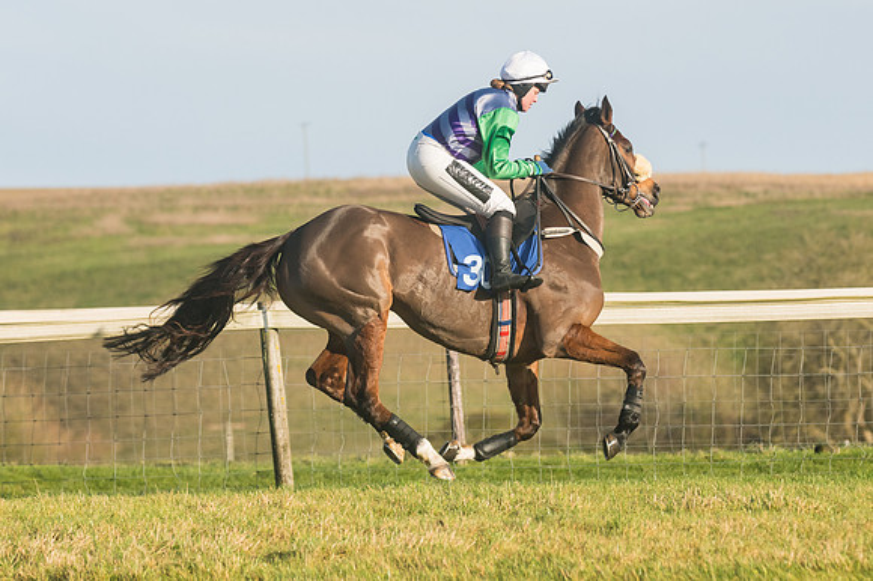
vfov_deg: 5.4
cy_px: 290
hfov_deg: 8.1
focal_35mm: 255
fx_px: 6180
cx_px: 436
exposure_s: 1/4000
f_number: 5
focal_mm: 170
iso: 400
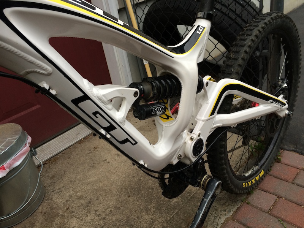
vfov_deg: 48.2
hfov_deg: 61.7
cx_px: 152
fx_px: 255
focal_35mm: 29
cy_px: 114
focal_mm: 4.15
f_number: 2.2
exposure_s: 1/40
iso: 32
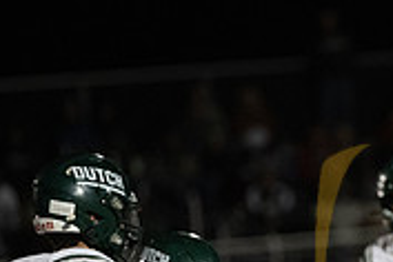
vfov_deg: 2.1
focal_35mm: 656
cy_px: 341
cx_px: 502
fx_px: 7161
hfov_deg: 3.1
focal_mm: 200
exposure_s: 1/1250
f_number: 2.8
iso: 5000
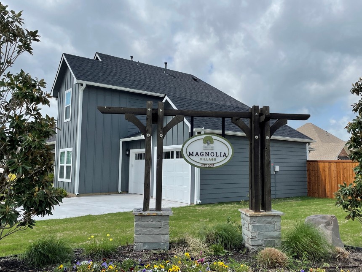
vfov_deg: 45.4
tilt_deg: +5.6
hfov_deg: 58.3
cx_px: 195
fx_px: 324
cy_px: 135
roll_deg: -0.4
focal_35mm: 31
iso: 32
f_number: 1.6
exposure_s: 1/5556
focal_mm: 4.2
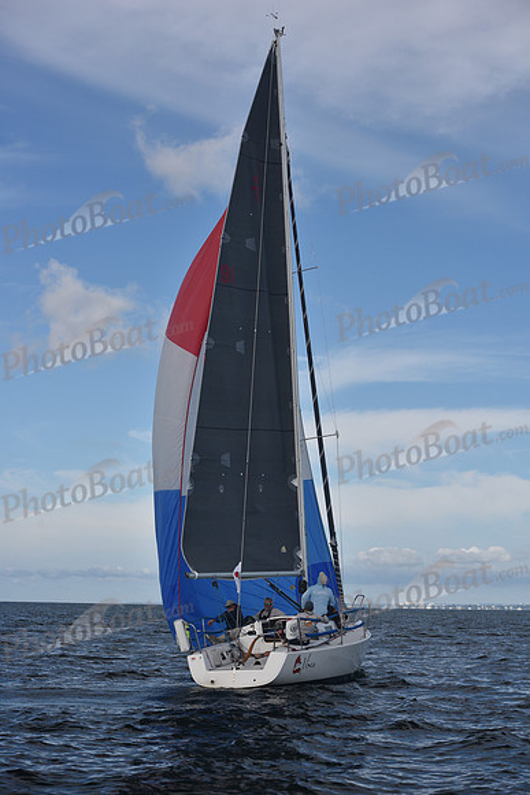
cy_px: 398
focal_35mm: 70
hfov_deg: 19.5
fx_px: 1545
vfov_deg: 28.8
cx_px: 265
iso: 200
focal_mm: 70
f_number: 7.1
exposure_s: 1/500
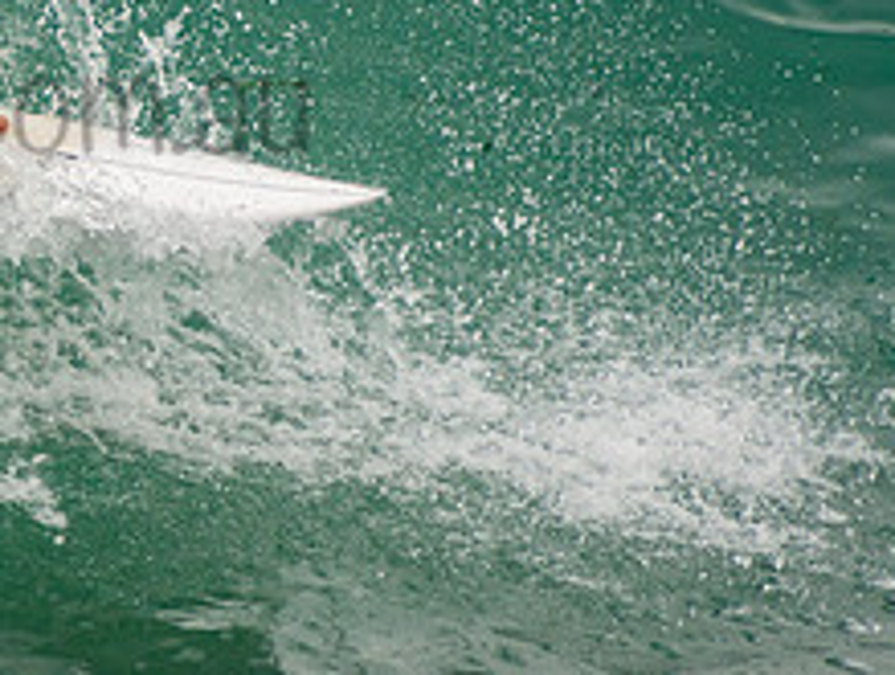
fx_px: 39494
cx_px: -123
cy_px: 59
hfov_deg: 1.3
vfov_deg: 1.0
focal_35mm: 1525
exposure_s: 1/1250
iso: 280
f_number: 5.6
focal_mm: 400
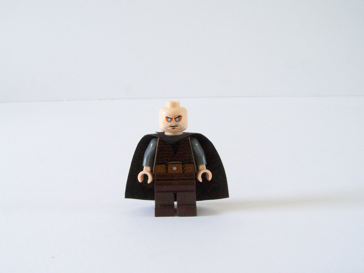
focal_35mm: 38
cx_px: 182
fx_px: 400
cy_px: 136
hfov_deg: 49.0
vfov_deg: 37.7
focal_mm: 6.3
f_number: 8
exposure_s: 1/6
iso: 400
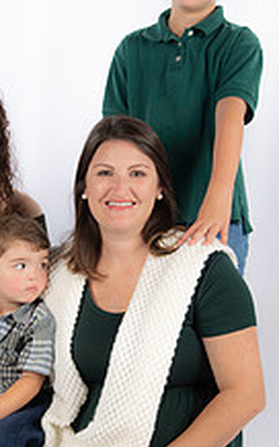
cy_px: 279
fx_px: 1230
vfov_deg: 20.6
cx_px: 73
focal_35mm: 101
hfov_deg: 12.9
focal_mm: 48
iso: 100
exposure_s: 1/200
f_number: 5.6
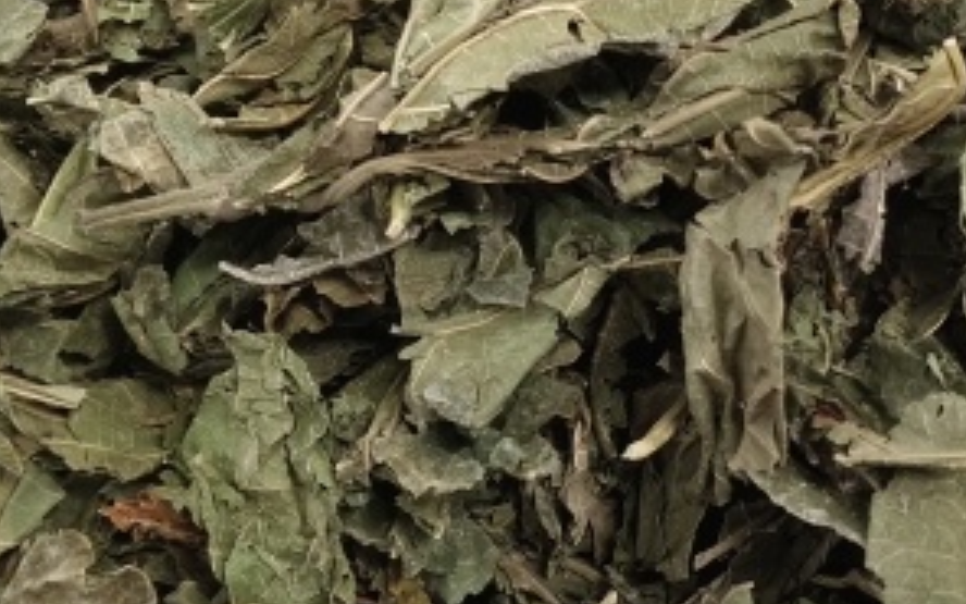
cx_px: 659
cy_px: 320
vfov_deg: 19.7
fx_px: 1738
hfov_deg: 30.8
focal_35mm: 66
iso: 209
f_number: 1.88
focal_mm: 5.6
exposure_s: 1/100
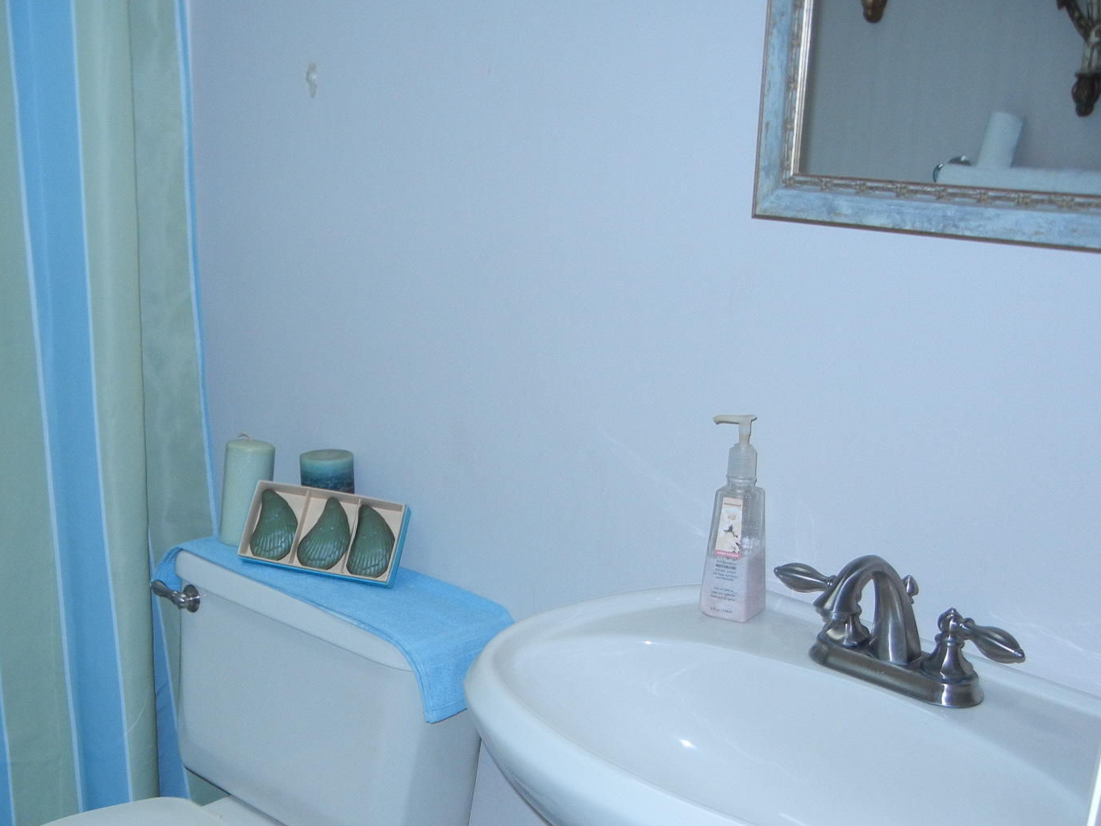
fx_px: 1431
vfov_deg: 32.2
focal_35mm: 45
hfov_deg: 41.3
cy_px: 449
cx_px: 332
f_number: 3.5
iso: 200
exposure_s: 1/30
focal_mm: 5.4
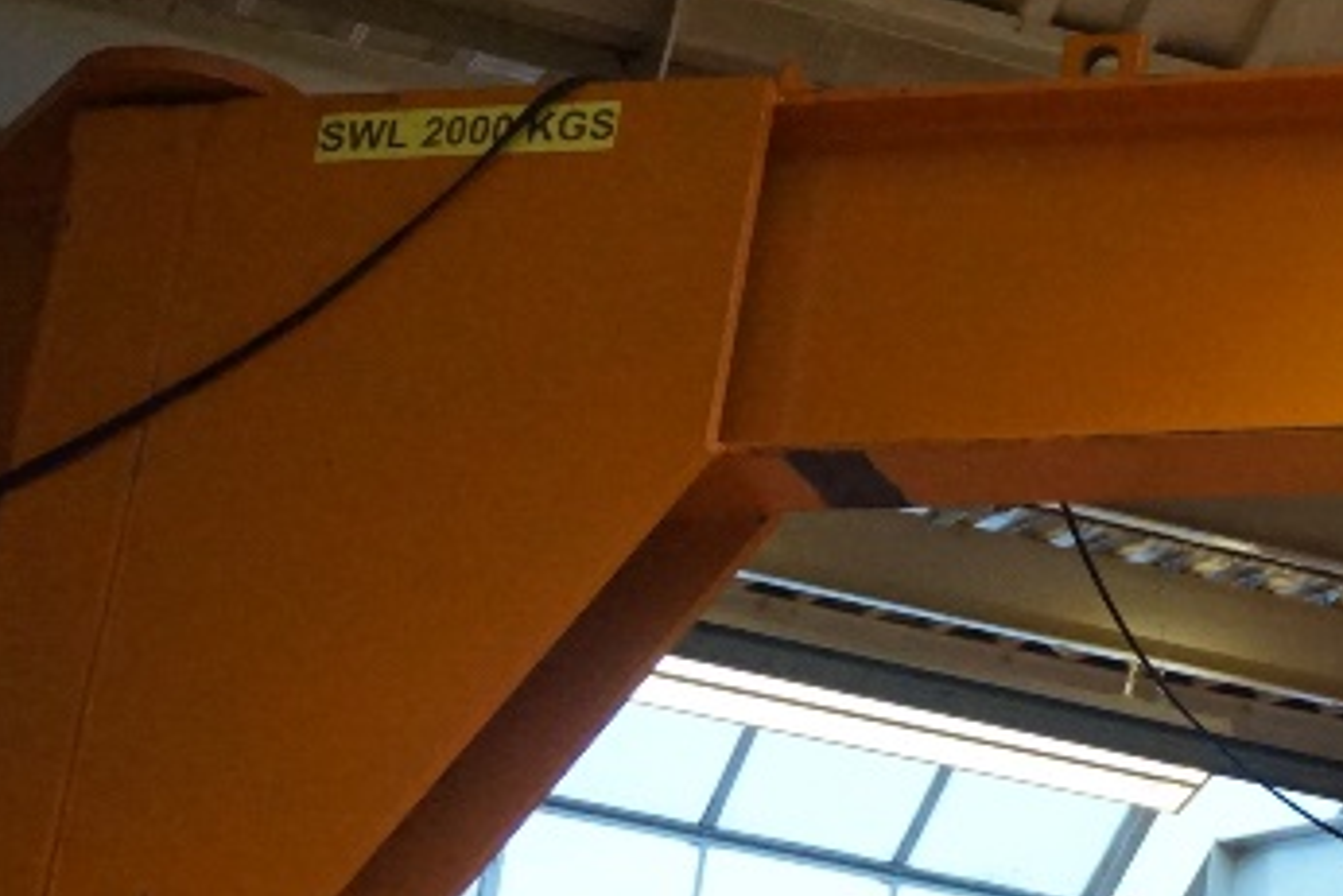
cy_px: 646
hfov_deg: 13.0
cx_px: 1894
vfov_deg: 9.1
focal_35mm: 151
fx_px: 5635
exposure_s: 1/160
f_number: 5
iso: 3200
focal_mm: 34
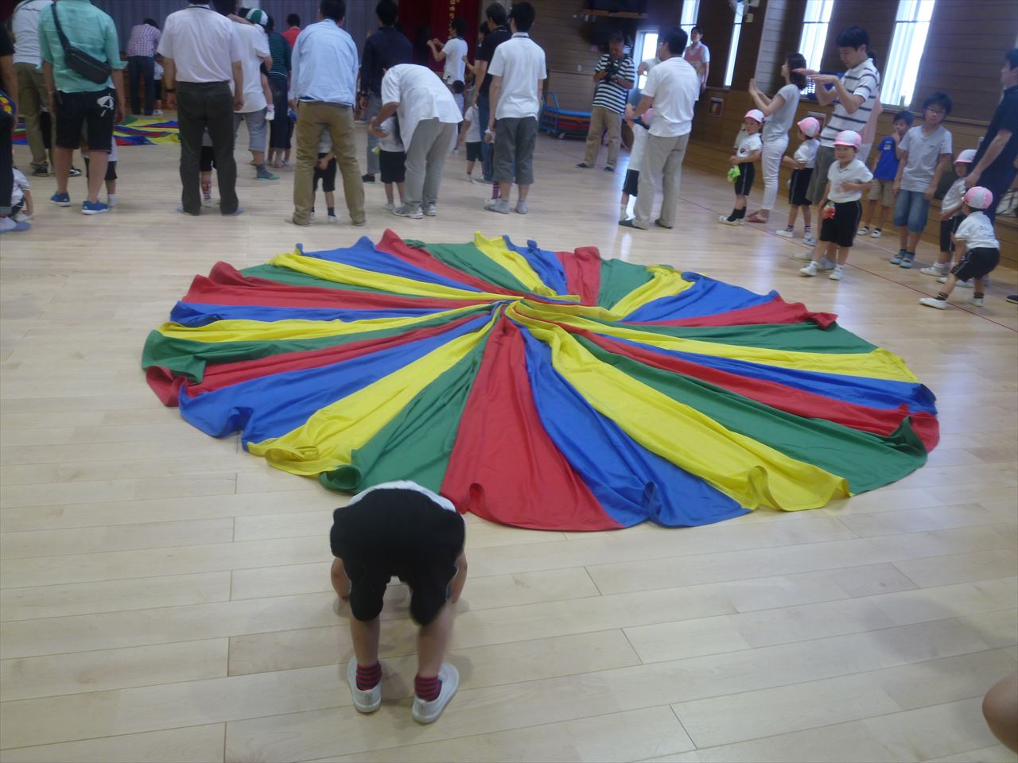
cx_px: 509
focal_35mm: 27
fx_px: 794
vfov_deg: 51.4
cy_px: 382
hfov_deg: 65.3
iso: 100
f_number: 2.9
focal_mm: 4.8
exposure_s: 1/30
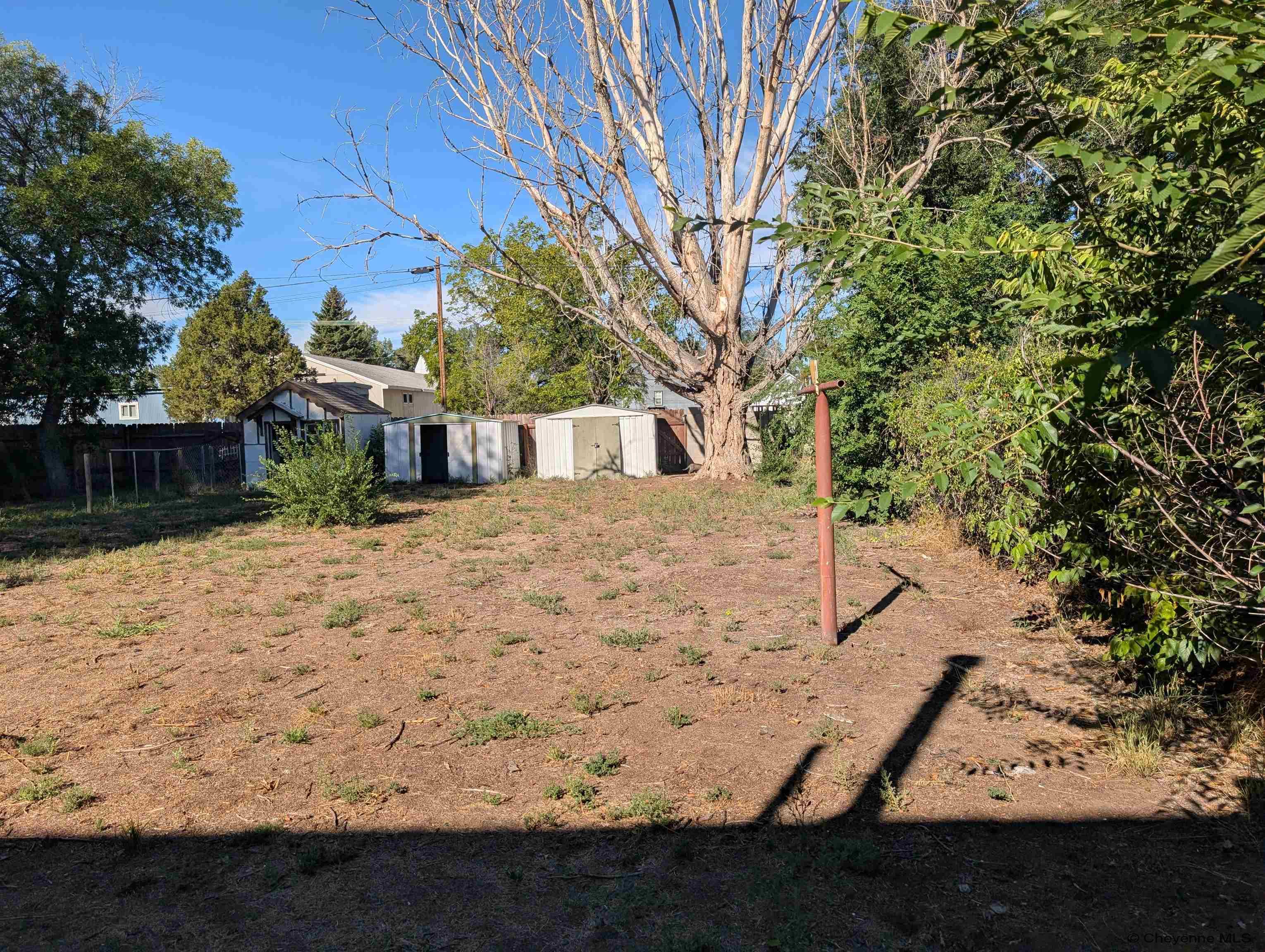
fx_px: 878
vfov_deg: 56.9
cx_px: 632
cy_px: 476
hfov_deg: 71.5
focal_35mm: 24
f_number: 1.68
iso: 20
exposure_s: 1/1312
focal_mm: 6.9
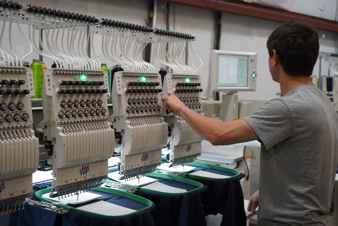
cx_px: 169
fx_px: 413
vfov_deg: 30.5
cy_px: 113
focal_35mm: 44
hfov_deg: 44.5
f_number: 4.5
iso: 800
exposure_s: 1/160
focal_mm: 44
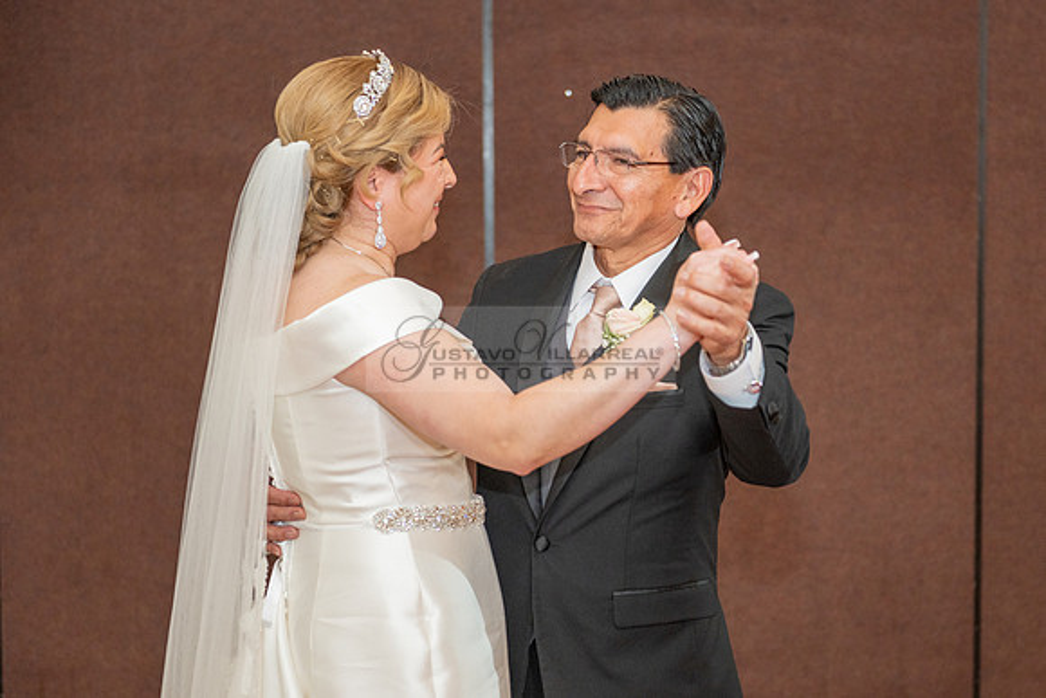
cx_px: 617
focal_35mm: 84
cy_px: 419
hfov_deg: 24.1
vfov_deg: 16.2
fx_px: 2444
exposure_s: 1/125
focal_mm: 70
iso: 800
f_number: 3.5
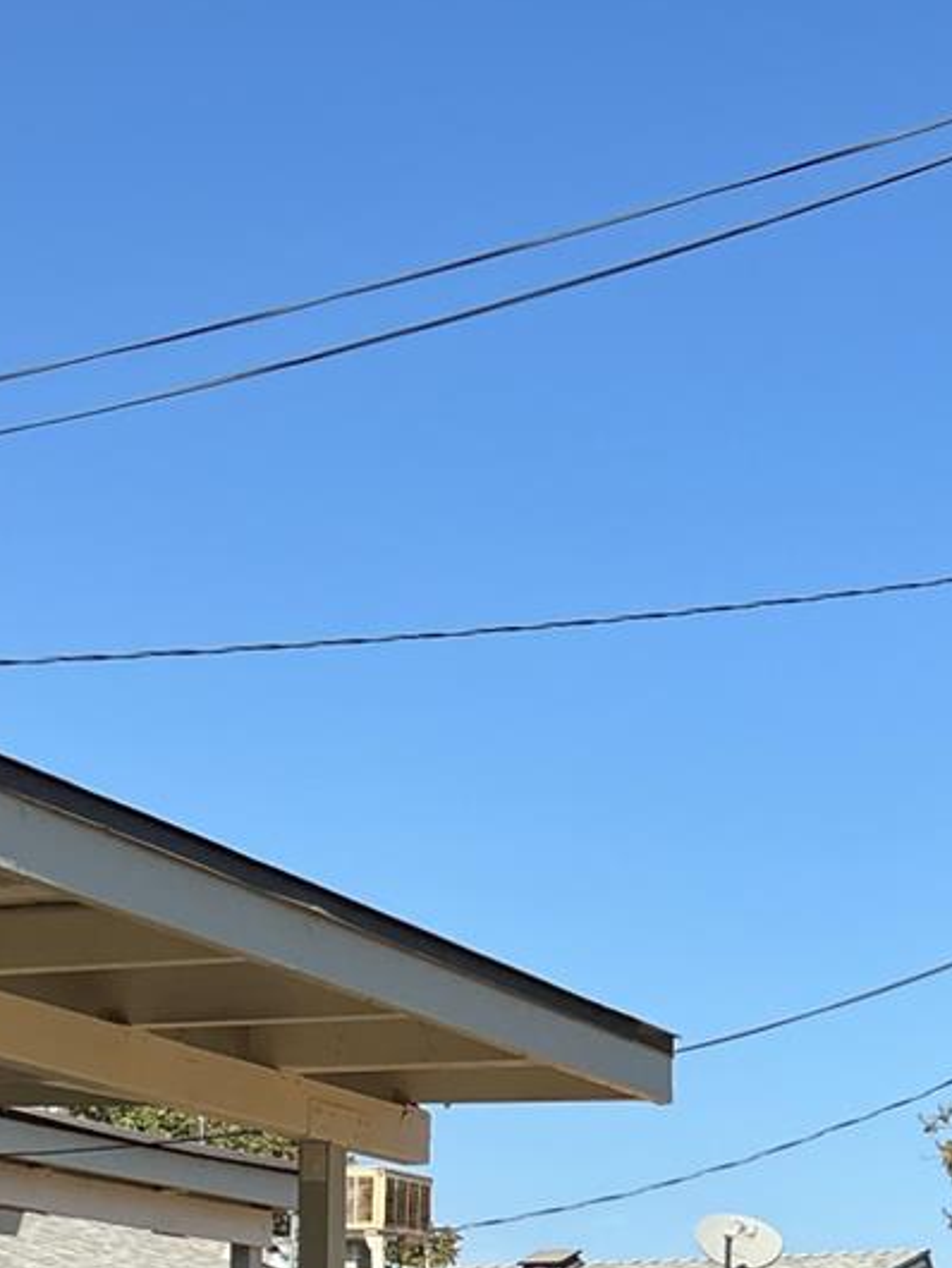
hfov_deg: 17.8
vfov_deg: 22.0
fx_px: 3004
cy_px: 1517
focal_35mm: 82
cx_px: 826
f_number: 1.8
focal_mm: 3
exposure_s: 1/1912
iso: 25
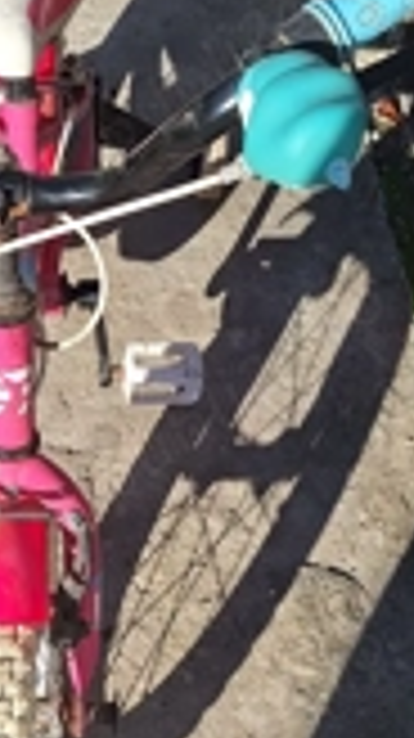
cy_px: 468
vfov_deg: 34.2
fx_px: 1193
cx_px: 81
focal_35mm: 61
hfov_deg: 19.5
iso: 40
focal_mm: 5.54
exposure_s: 1/2457
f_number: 1.8
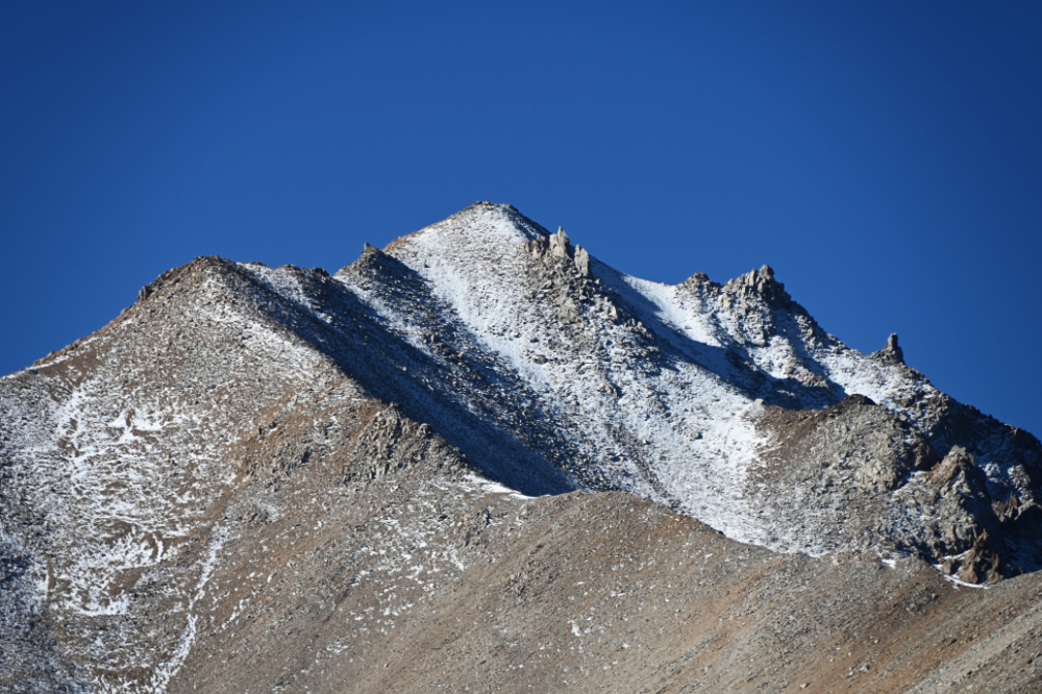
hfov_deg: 8.2
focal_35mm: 250
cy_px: 347
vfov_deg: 5.5
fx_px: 7233
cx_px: 521
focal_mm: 250
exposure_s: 1/2500
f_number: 8
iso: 320
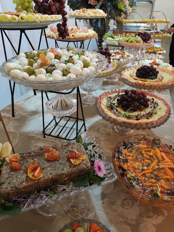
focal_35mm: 23
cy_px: 116
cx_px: 87
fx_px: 154
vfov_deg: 73.9
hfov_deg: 58.9
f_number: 1.7
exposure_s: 1/24
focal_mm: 6.07
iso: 1600
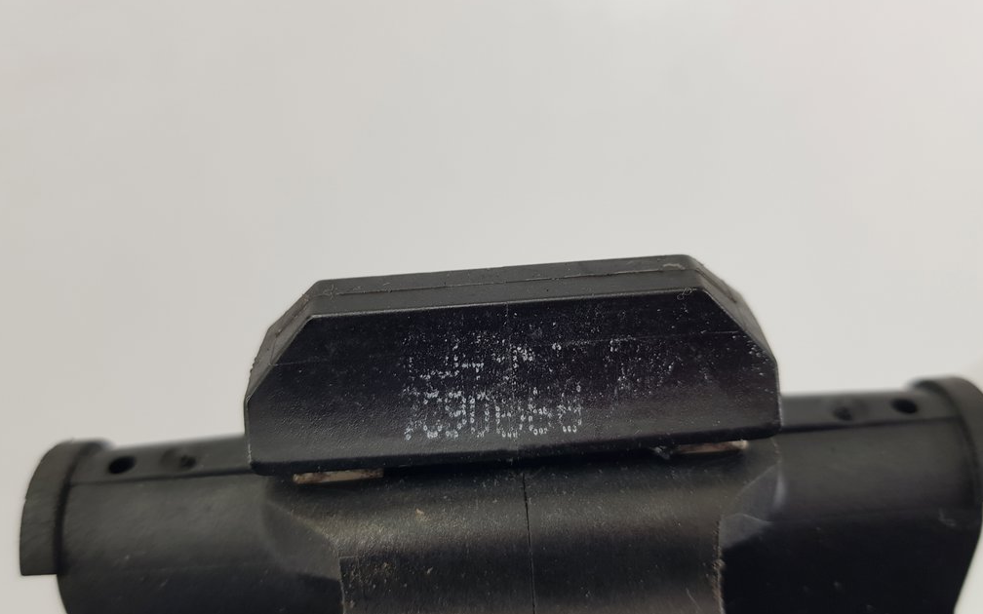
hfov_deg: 66.5
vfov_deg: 44.5
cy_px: 317
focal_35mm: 28
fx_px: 750
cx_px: 493
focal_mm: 4.2
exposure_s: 1/100
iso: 64
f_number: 1.7
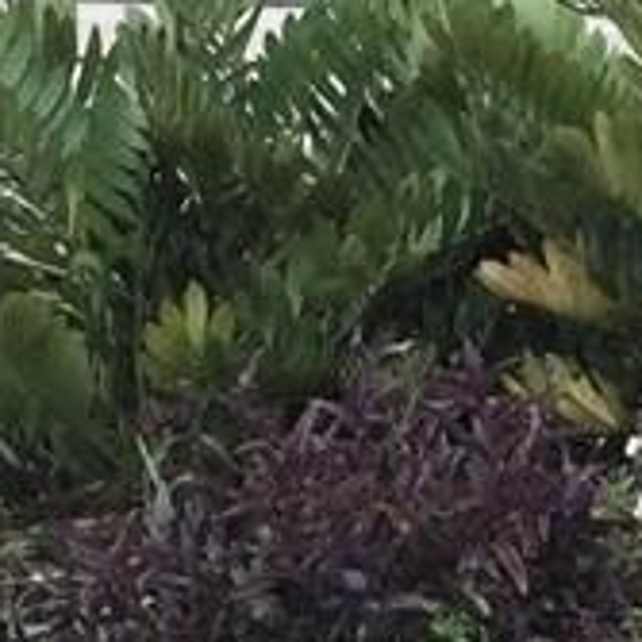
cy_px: -288
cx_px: 423
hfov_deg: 6.7
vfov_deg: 6.6
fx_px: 5518
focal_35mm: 263
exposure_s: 1/783
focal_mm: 3.3
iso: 25
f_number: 2.4
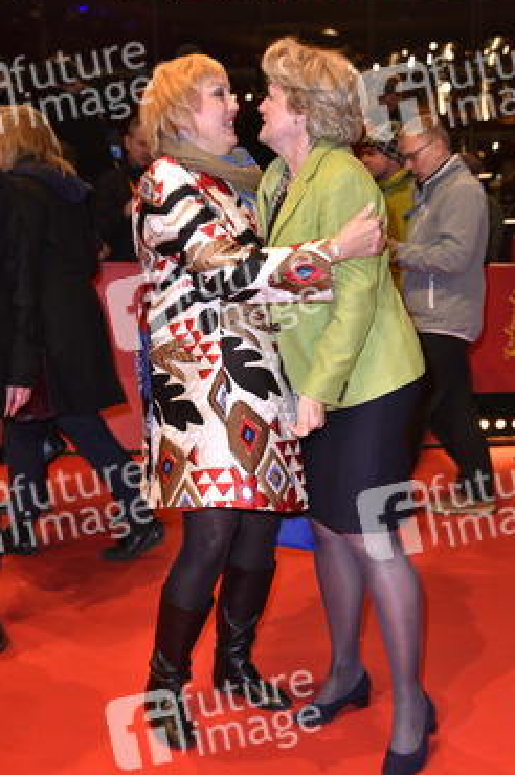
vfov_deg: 36.9
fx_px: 1161
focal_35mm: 54
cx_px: 274
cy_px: 406
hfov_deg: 25.0
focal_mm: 50
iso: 400
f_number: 5.6
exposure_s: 1/80
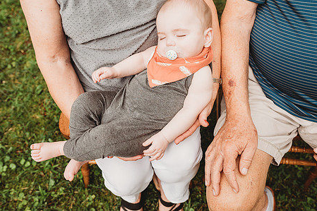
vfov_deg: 41.9
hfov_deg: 60.3
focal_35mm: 31
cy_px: 75
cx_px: 162
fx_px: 273
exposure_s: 1/160
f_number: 3.5
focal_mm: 24
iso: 400
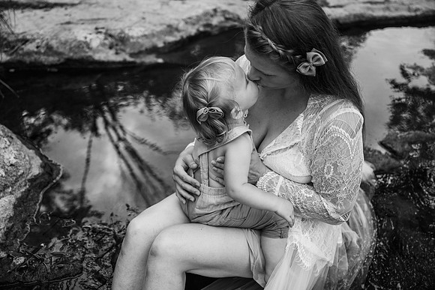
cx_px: 218
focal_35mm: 36
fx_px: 435
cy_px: 145
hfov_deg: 53.1
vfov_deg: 36.9
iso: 500
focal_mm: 36
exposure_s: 1/1600
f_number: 2.8
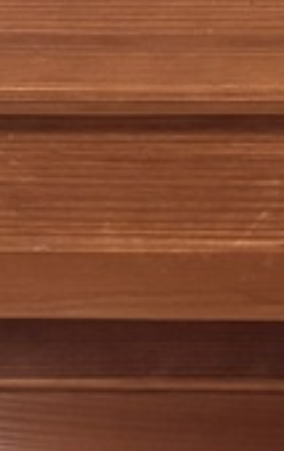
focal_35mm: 194
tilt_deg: +24.7
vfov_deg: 10.3
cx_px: 786
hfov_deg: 6.3
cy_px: -313
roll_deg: -0.8
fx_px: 2390
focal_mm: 5.96
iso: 500
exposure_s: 1/25
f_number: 1.6
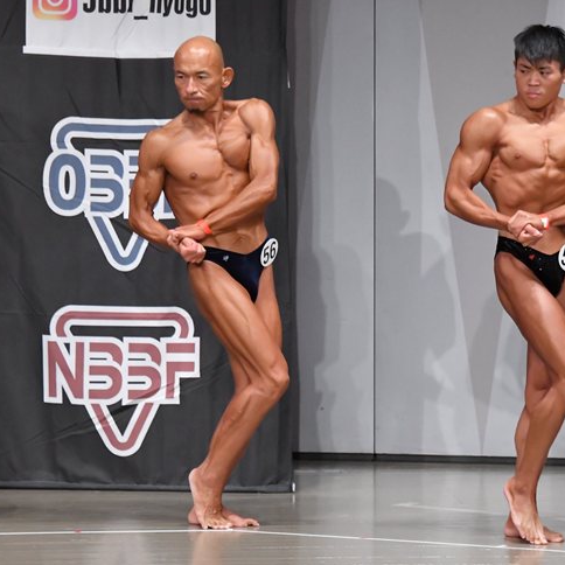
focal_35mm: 295
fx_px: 5448
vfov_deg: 5.9
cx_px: 385
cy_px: 292
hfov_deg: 5.9
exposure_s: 1/400
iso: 6400
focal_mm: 145
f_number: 5.6
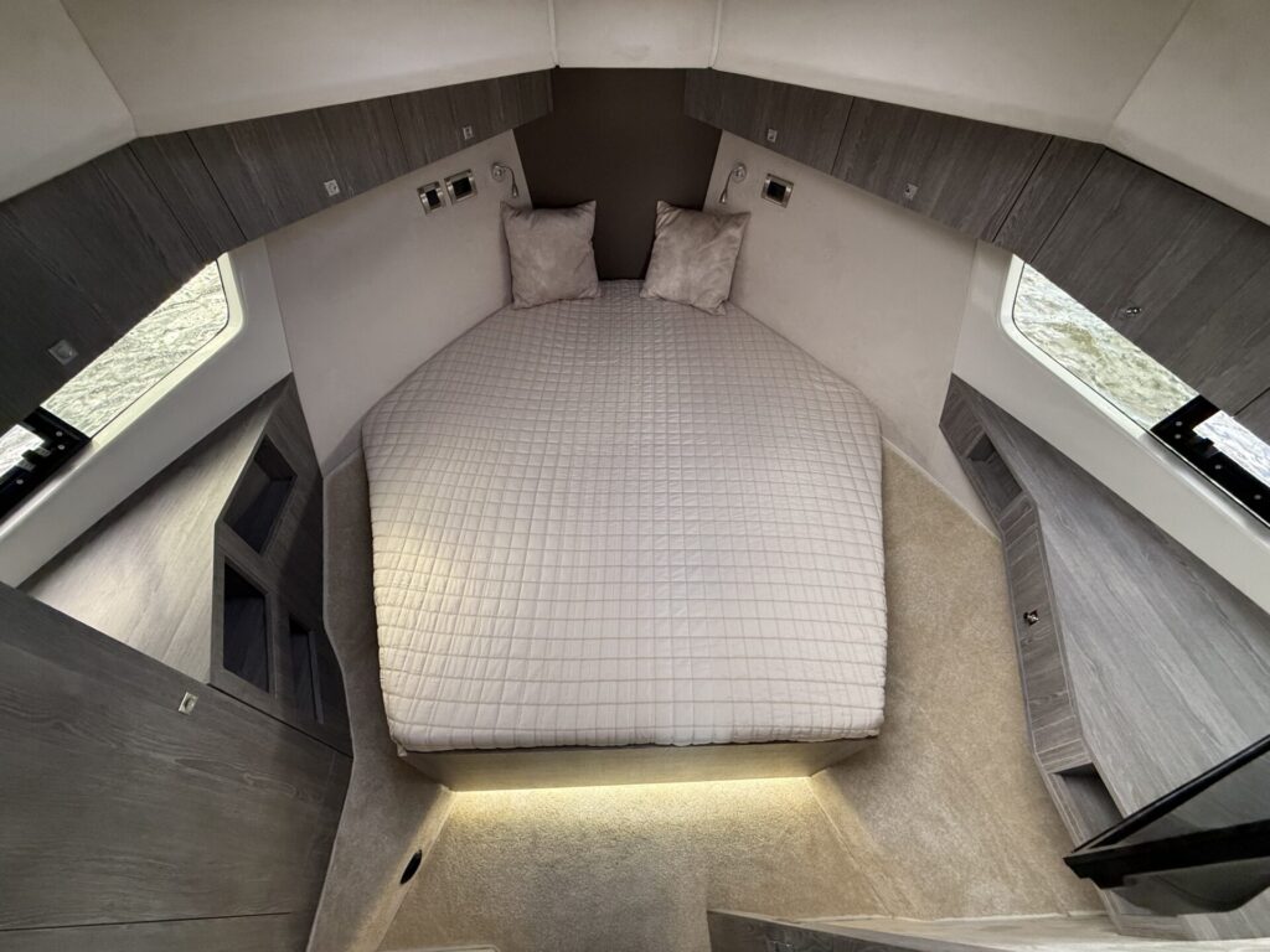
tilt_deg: -50.5
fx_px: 514
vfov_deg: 85.7
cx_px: 635
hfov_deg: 102.1
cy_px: 476
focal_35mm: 14
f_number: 2.2
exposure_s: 1/99
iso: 250
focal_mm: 2.22
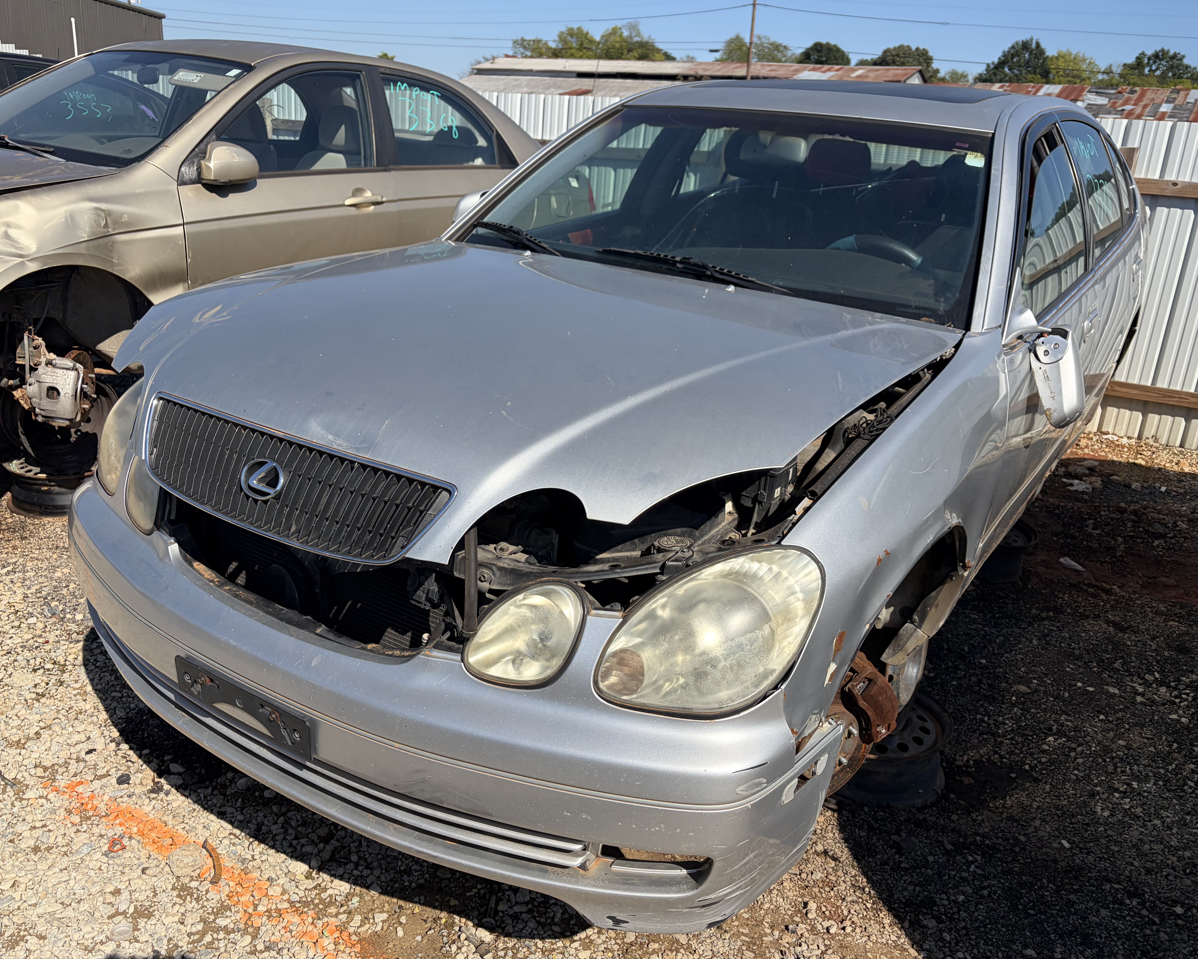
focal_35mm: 28
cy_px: 489
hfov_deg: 62.2
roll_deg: -3.7
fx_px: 993
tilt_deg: -18.7
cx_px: 601
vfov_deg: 51.5
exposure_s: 1/6329
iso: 64
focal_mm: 5.96
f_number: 1.6
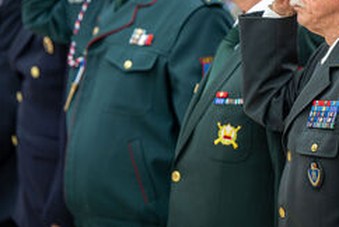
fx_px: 2800
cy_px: 43
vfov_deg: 4.6
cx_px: 202
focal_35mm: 297
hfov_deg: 6.9
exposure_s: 1/400
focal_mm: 160
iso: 64
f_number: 2.8
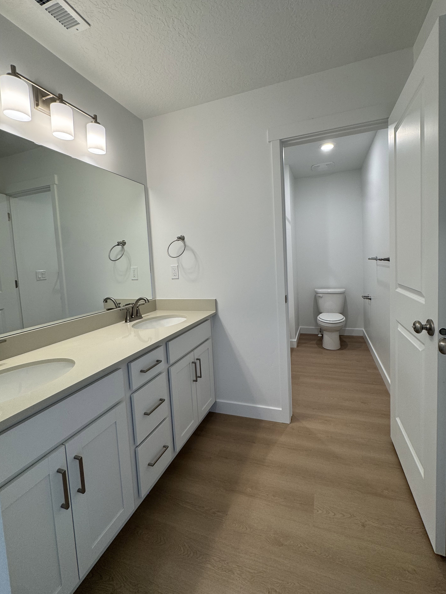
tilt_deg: -2.6
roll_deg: +2.4
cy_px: 277
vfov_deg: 98.0
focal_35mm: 15
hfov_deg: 81.6
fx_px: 258
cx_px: 238
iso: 80
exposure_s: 1/120
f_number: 2.2
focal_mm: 2.22
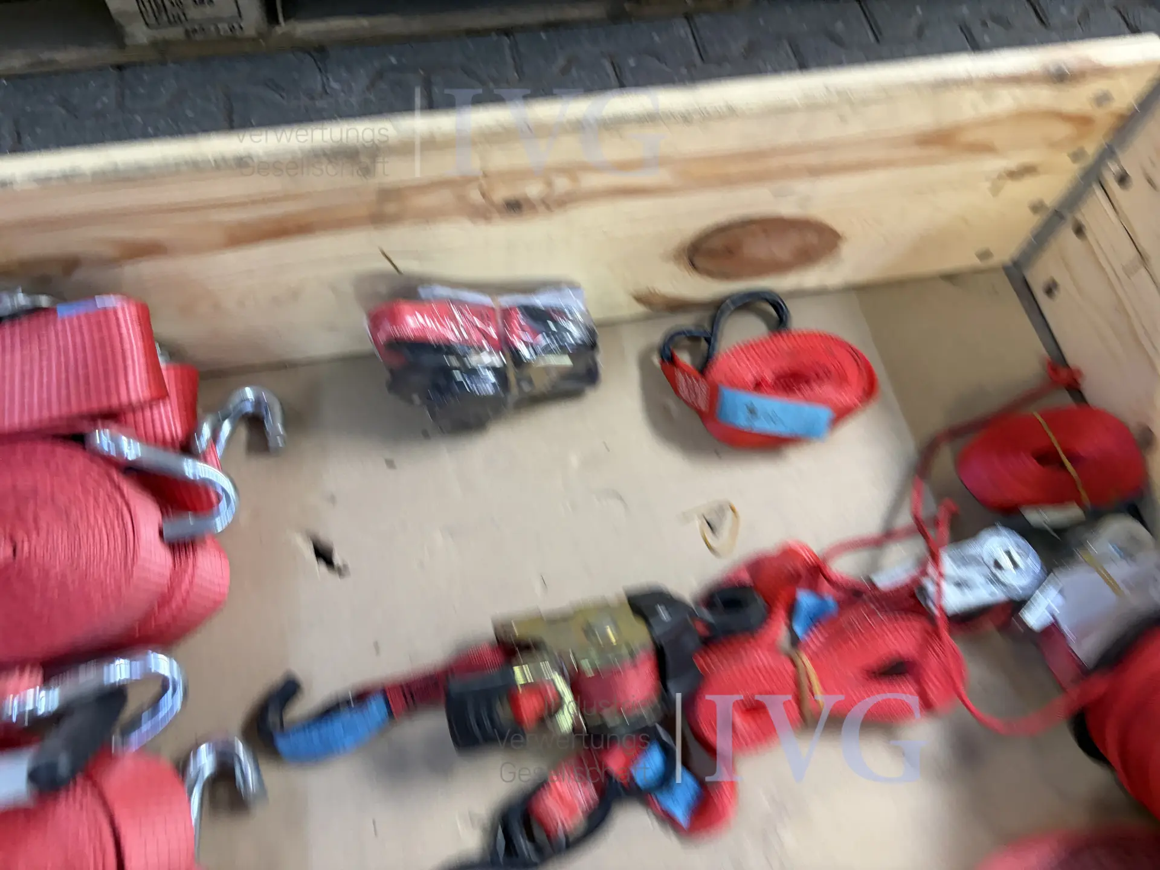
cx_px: 580
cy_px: 435
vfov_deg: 53.1
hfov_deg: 67.3
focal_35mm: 26
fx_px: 871
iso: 320
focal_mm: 5.96
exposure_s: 1/60
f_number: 1.6
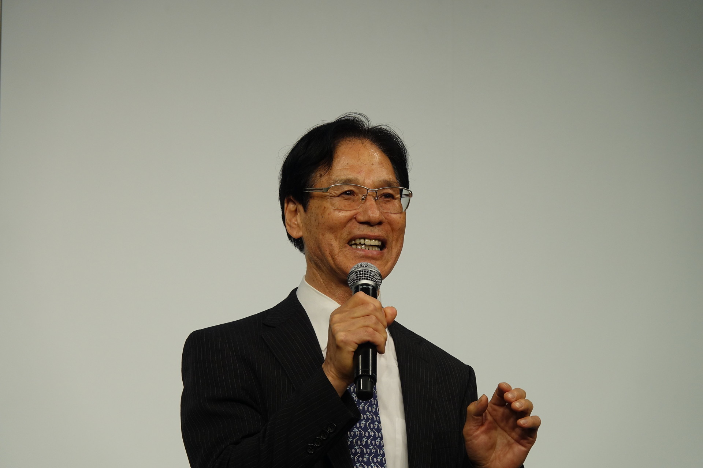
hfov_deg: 9.9
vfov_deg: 6.6
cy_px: 234
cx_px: 352
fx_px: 4042
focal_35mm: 207
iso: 320
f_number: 4
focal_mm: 75.77
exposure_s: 1/250
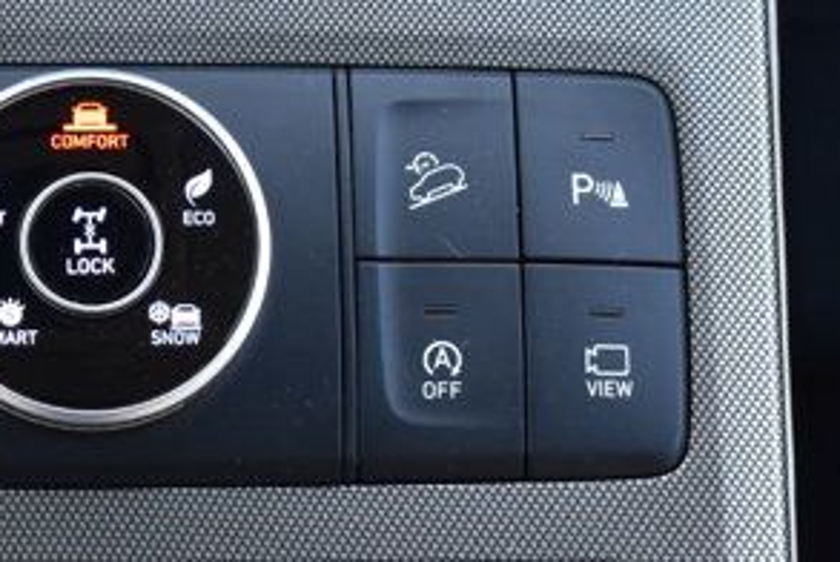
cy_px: -14
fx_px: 4157
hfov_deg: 11.4
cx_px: -80
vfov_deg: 7.7
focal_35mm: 178
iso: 400
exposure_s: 1/25
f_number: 7.1
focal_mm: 34
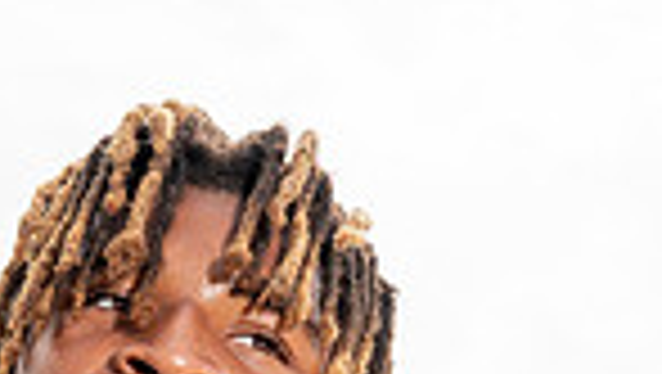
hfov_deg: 14.7
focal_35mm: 144
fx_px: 2530
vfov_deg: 7.7
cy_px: 982
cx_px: 9
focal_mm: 45
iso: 100
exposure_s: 1/250
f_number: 8
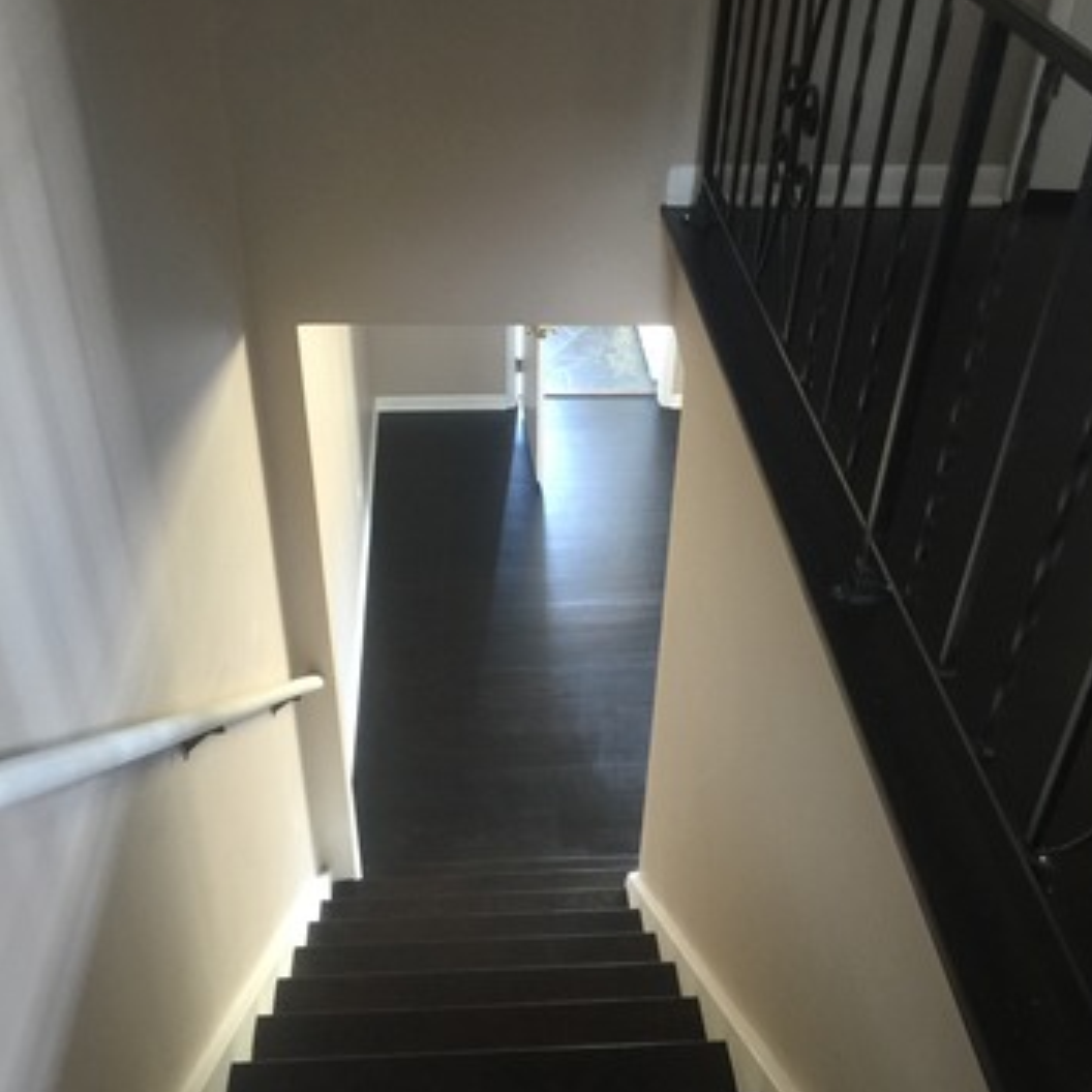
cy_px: 546
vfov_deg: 47.2
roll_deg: -3.6
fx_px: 1249
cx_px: 555
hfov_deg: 47.2
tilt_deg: -33.2
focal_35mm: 35
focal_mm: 4.15
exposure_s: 1/8
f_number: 2.2
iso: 100
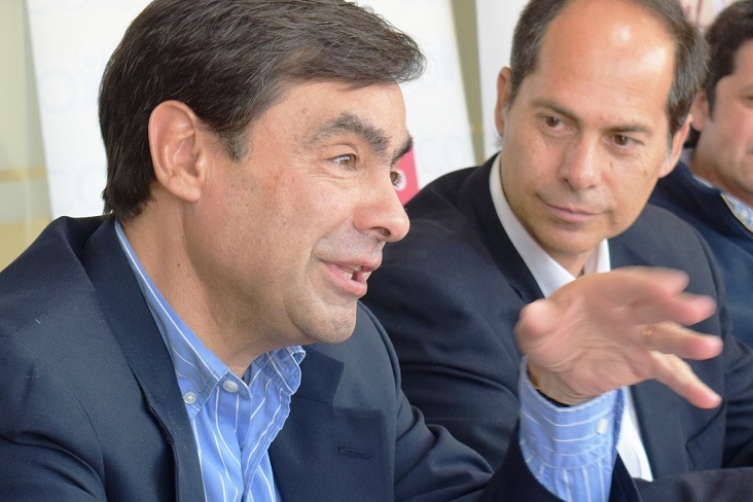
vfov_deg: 11.6
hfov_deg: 17.3
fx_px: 2468
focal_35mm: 118
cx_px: 399
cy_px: 313
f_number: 5.3
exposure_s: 1/60
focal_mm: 48
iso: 900
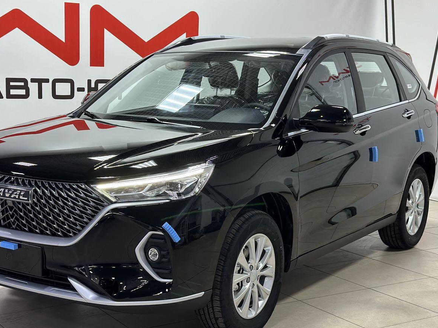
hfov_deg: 32.6
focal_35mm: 59
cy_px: 187
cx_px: 184
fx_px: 747
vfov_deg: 24.8
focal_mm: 6.86
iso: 160
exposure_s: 1/100
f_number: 1.78
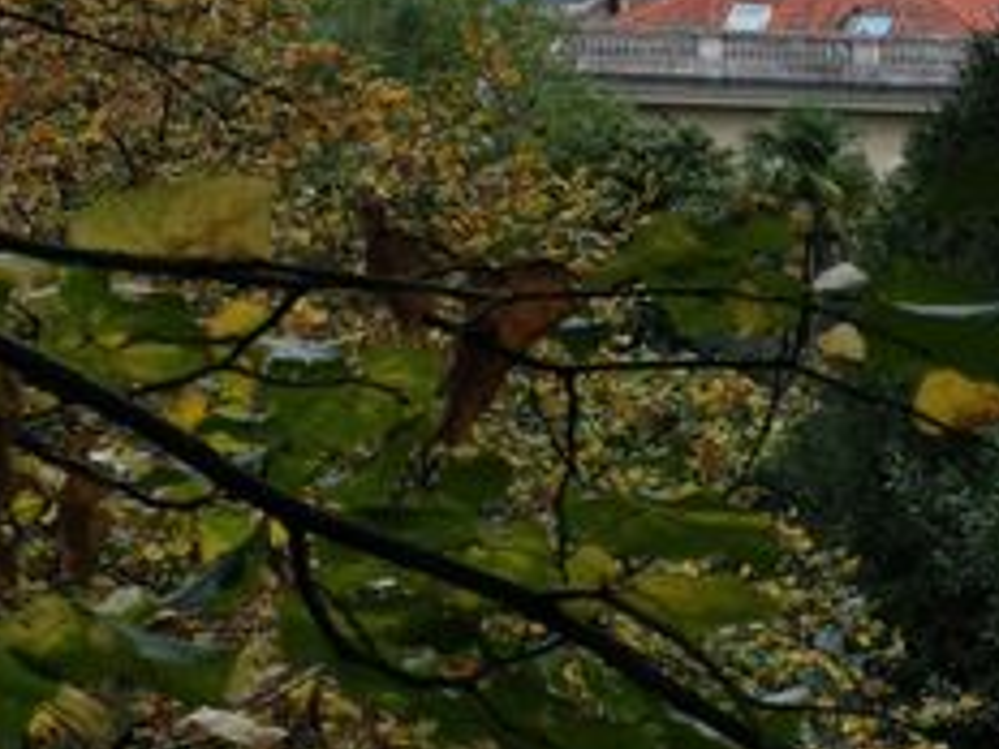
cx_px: 616
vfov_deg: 8.2
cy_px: -271
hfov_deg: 11.0
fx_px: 5166
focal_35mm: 179
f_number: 2.4
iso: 50
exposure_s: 1/347
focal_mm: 7.48
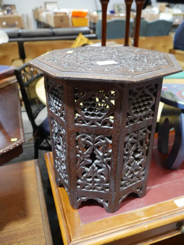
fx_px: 212
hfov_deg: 46.8
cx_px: 92
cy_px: 122
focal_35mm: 30
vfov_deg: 59.9
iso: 1000
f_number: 3.6
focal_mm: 15
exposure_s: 1/60
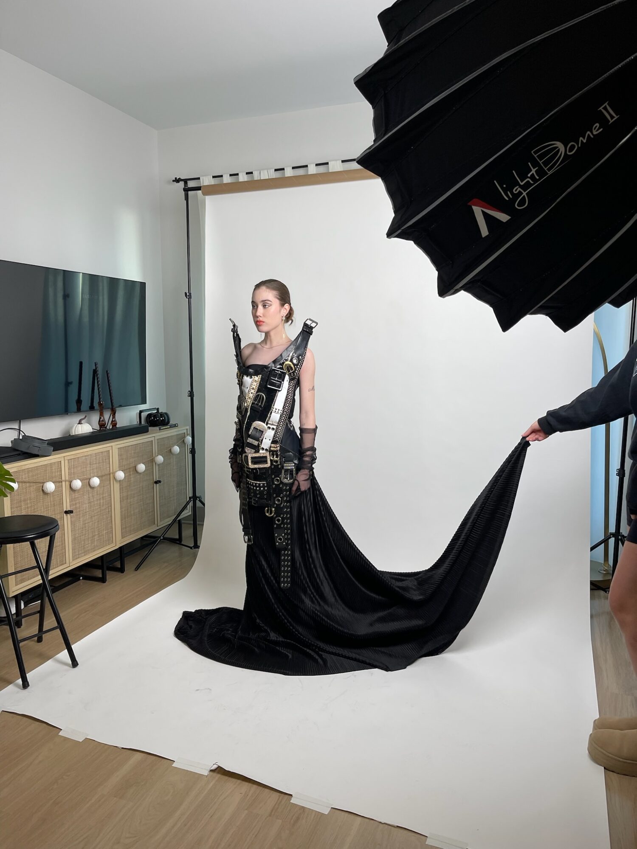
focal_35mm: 26
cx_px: 318
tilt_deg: -6.5
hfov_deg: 53.1
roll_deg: +0.0
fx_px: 638
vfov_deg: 67.3
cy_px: 424
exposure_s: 1/120
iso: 50
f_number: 1.6
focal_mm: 5.1
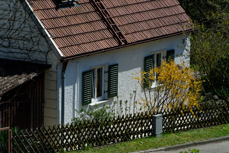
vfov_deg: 6.9
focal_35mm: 200
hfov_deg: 10.3
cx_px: 114
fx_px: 1273
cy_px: 76
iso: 140
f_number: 10
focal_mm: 200
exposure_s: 1/400
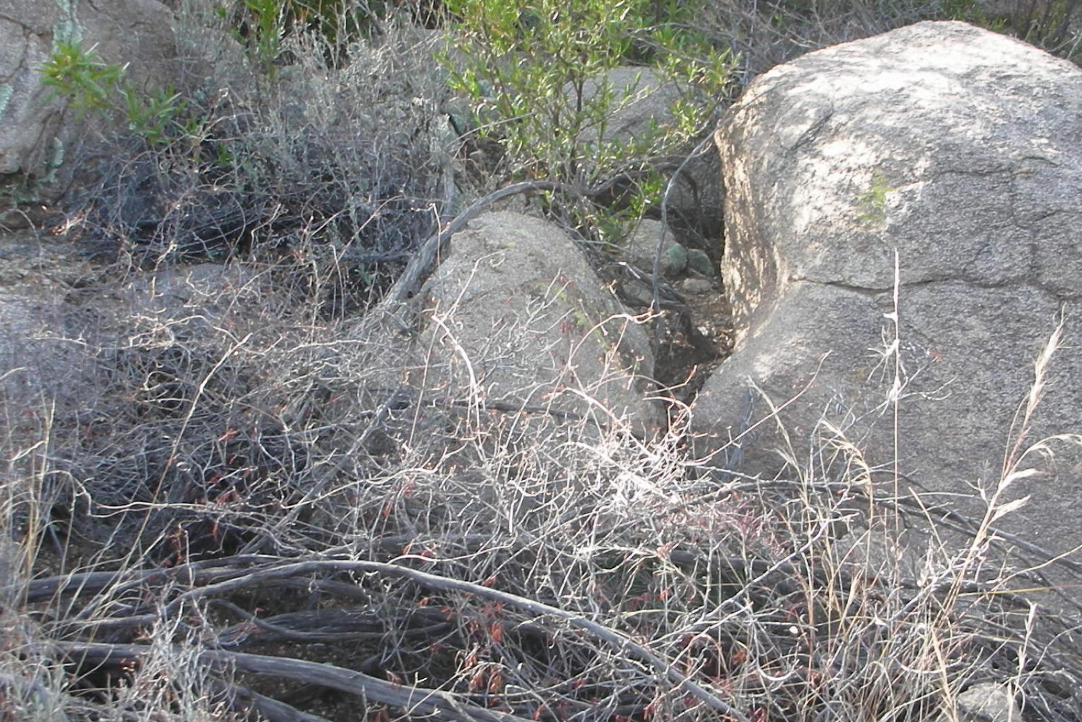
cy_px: 349
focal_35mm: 68
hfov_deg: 29.6
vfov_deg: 20.0
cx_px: 489
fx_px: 2044
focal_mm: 5.8
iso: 50
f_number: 3
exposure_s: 1/100
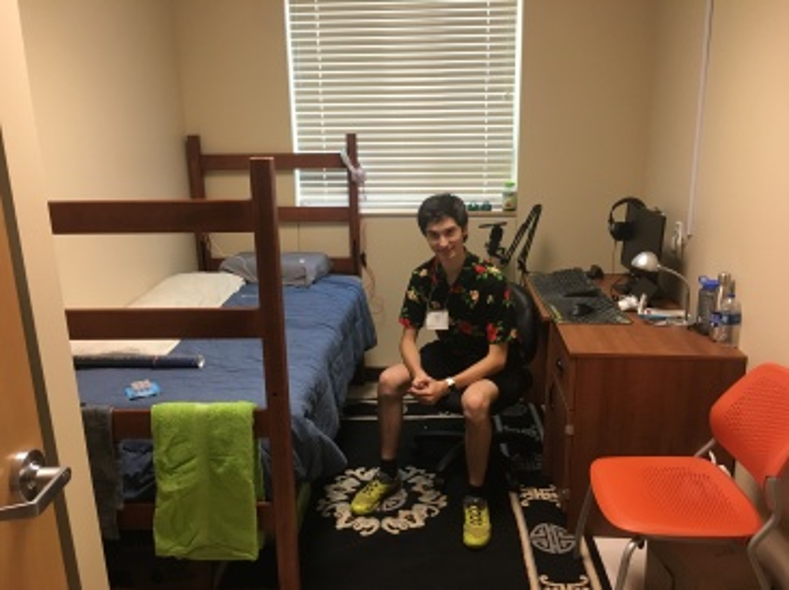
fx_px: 661
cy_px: 295
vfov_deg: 48.2
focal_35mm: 29
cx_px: 394
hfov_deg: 61.7
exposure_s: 1/30
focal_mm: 4.15
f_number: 2.2
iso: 125
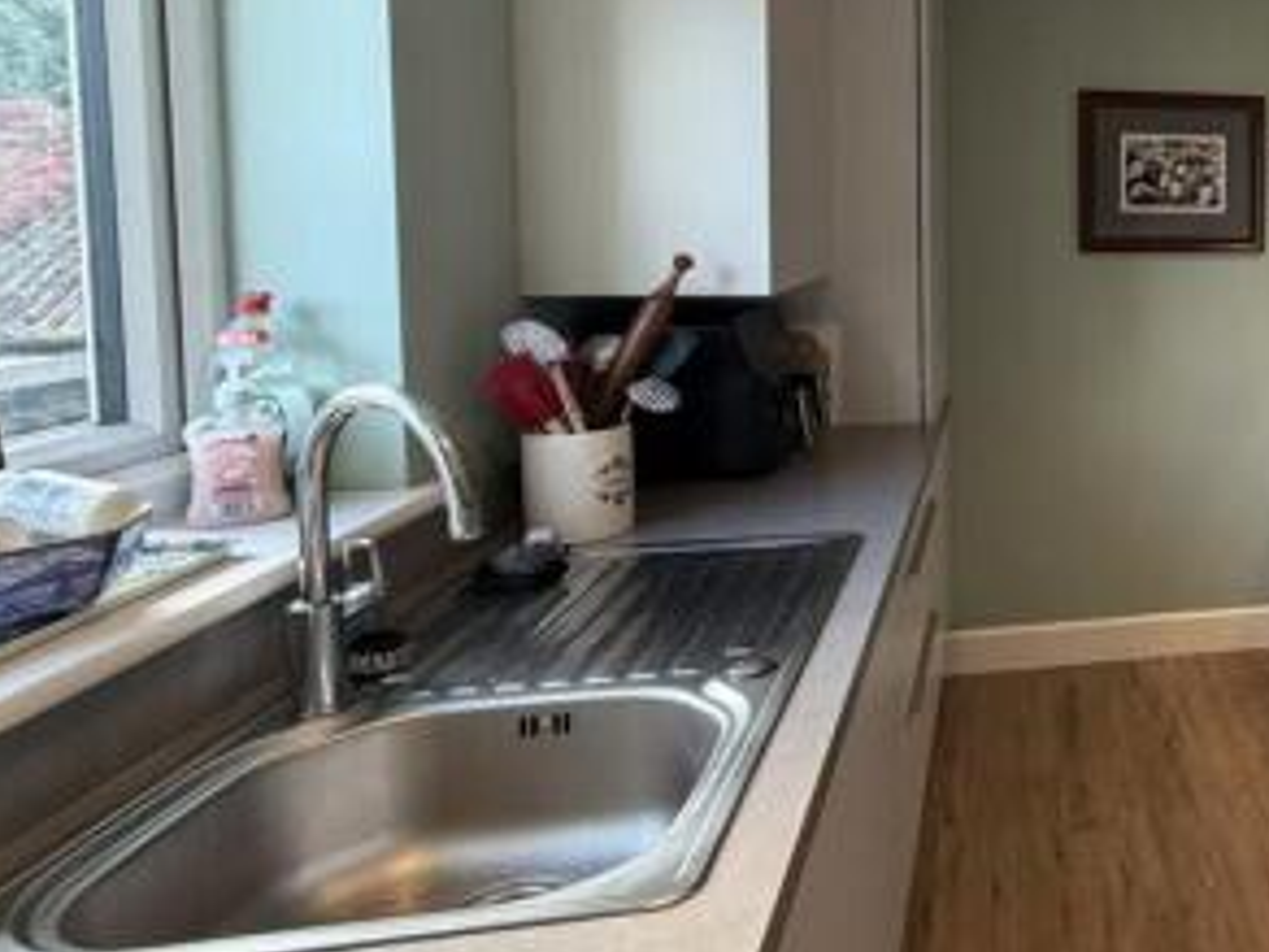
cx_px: 1245
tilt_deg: -0.6
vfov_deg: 48.4
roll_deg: -0.9
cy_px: 272
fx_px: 1026
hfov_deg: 51.8
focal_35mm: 28
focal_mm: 2.22
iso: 250
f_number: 2.2
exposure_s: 1/100
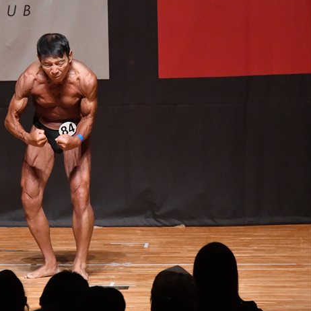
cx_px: 51
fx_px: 4127
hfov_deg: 4.3
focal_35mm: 406
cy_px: 158
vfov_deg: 4.3
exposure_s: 1/400
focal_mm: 190
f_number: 5.6
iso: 10000
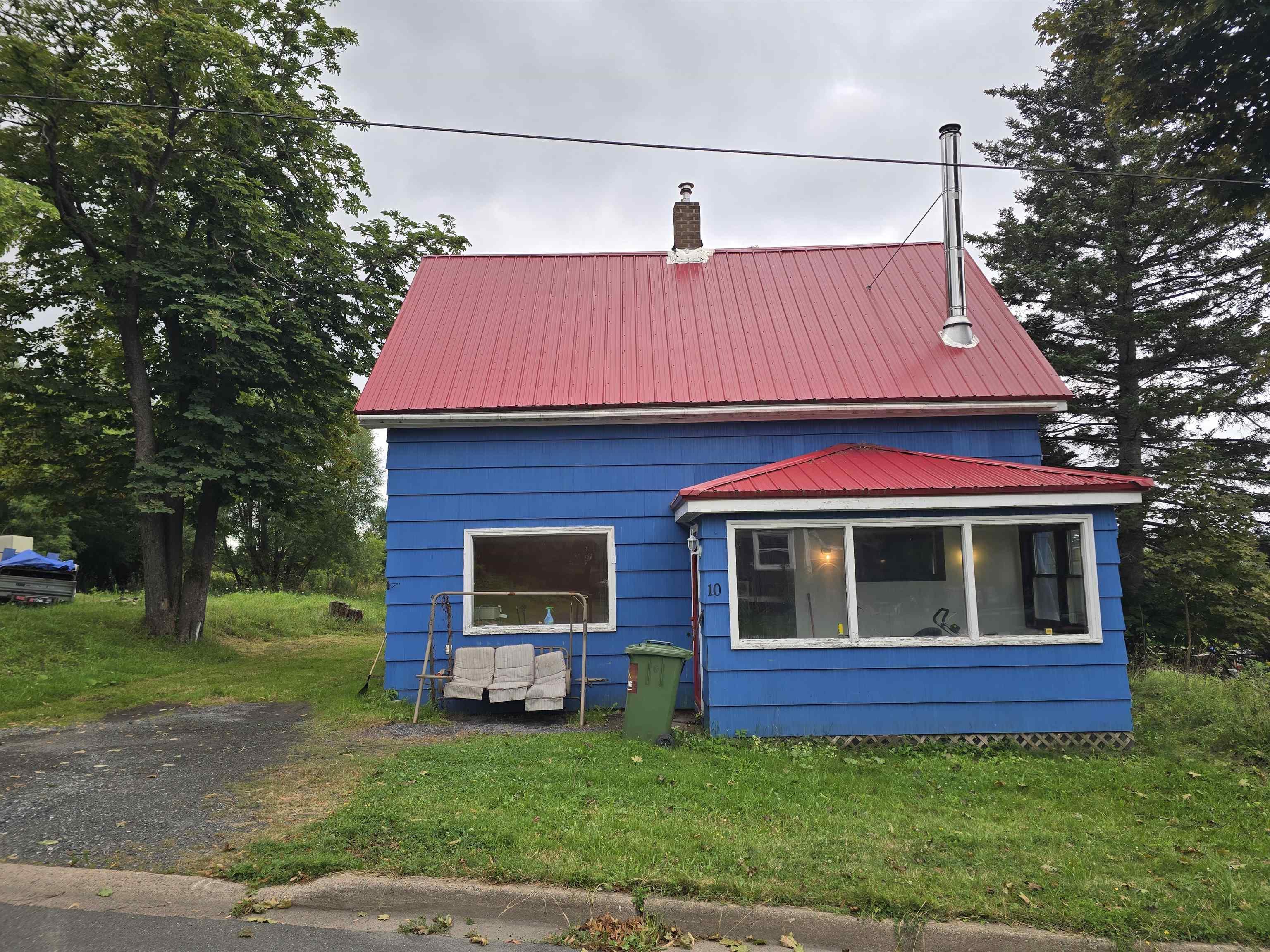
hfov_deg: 73.9
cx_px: 635
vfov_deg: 58.9
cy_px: 476
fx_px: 844
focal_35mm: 23
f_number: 1.7
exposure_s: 1/180
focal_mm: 6.3
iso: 12
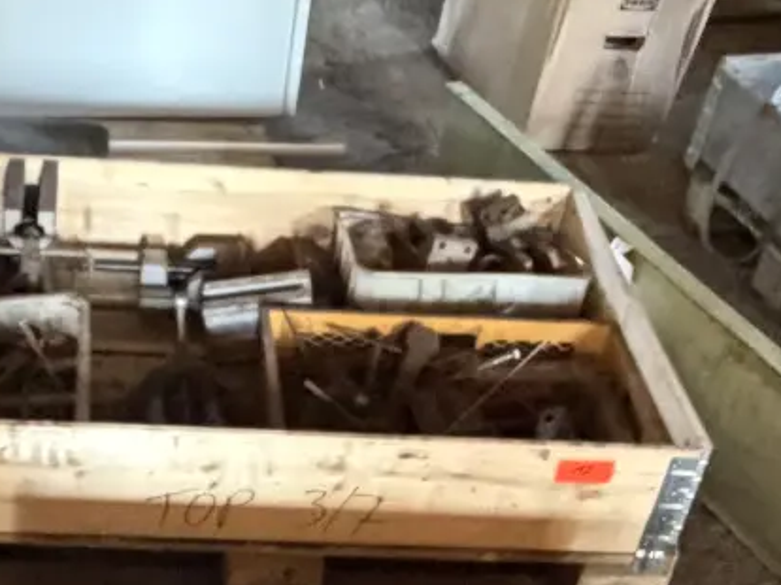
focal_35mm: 65
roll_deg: -4.4
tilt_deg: -39.8
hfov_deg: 29.3
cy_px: 506
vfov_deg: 22.1
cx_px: 191
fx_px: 1466
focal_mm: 2.22
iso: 1250
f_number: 2.2
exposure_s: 1/45
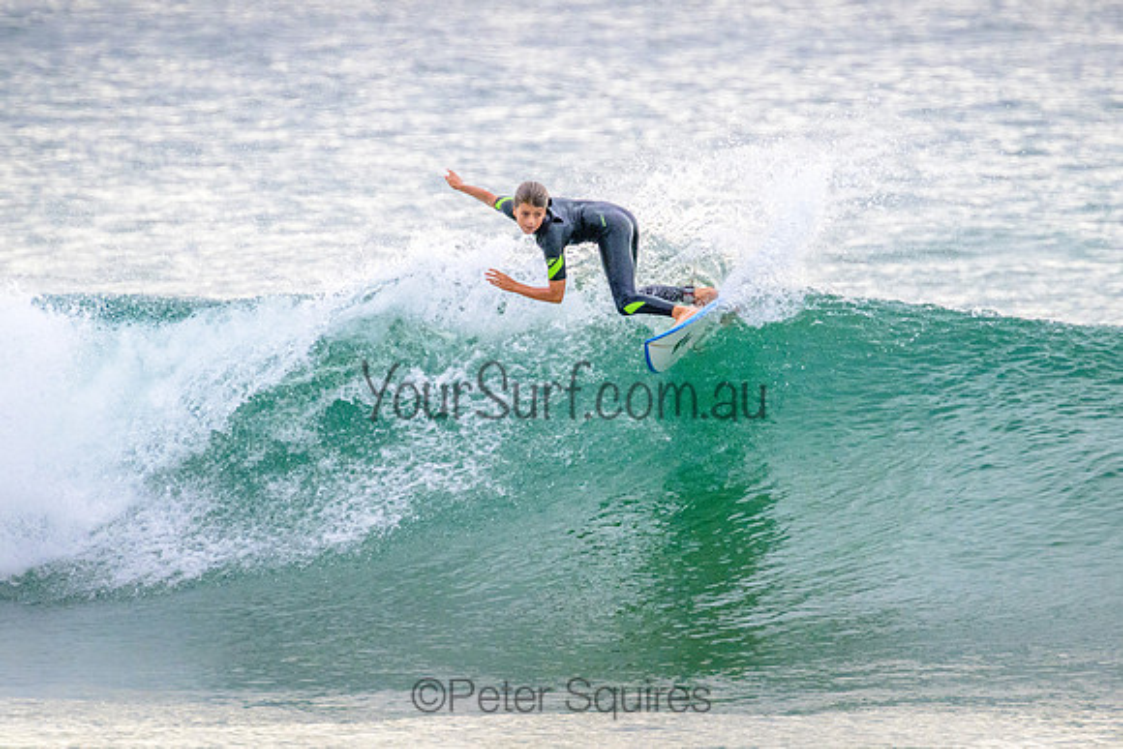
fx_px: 29346
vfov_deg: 1.5
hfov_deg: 2.2
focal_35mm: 941
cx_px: 624
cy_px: 309
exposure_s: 1/2000
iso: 3600
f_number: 11
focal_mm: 800
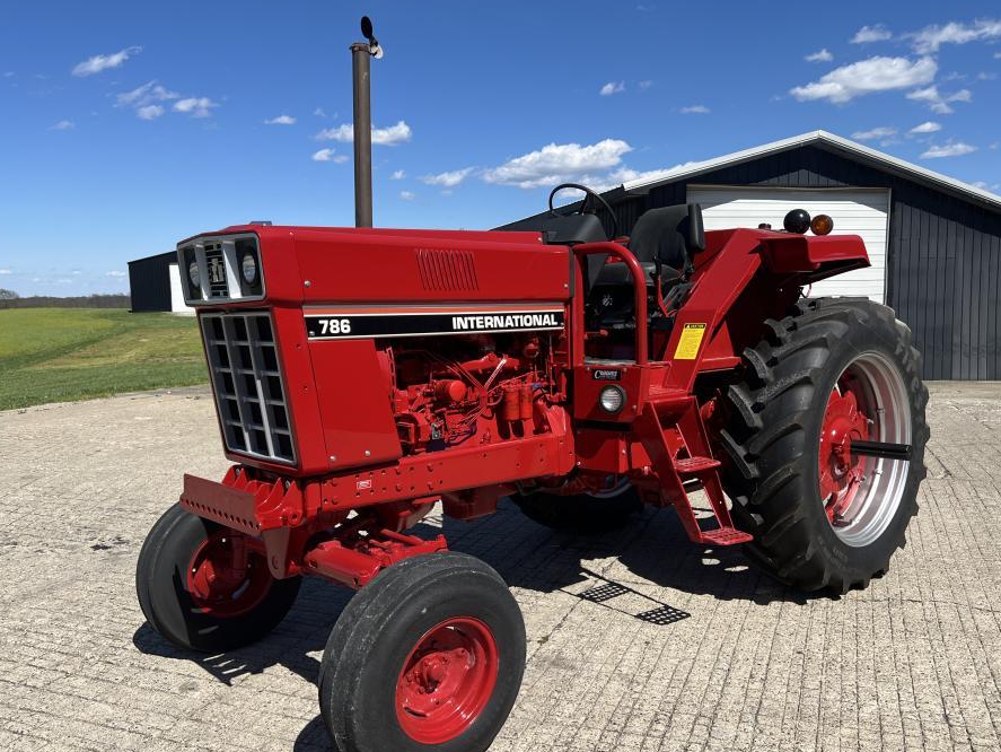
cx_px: 515
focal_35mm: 30
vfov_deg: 46.8
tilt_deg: -7.0
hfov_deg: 59.9
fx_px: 868
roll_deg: +0.9
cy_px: 387
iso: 50
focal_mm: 5.7
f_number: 1.5
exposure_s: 1/4444
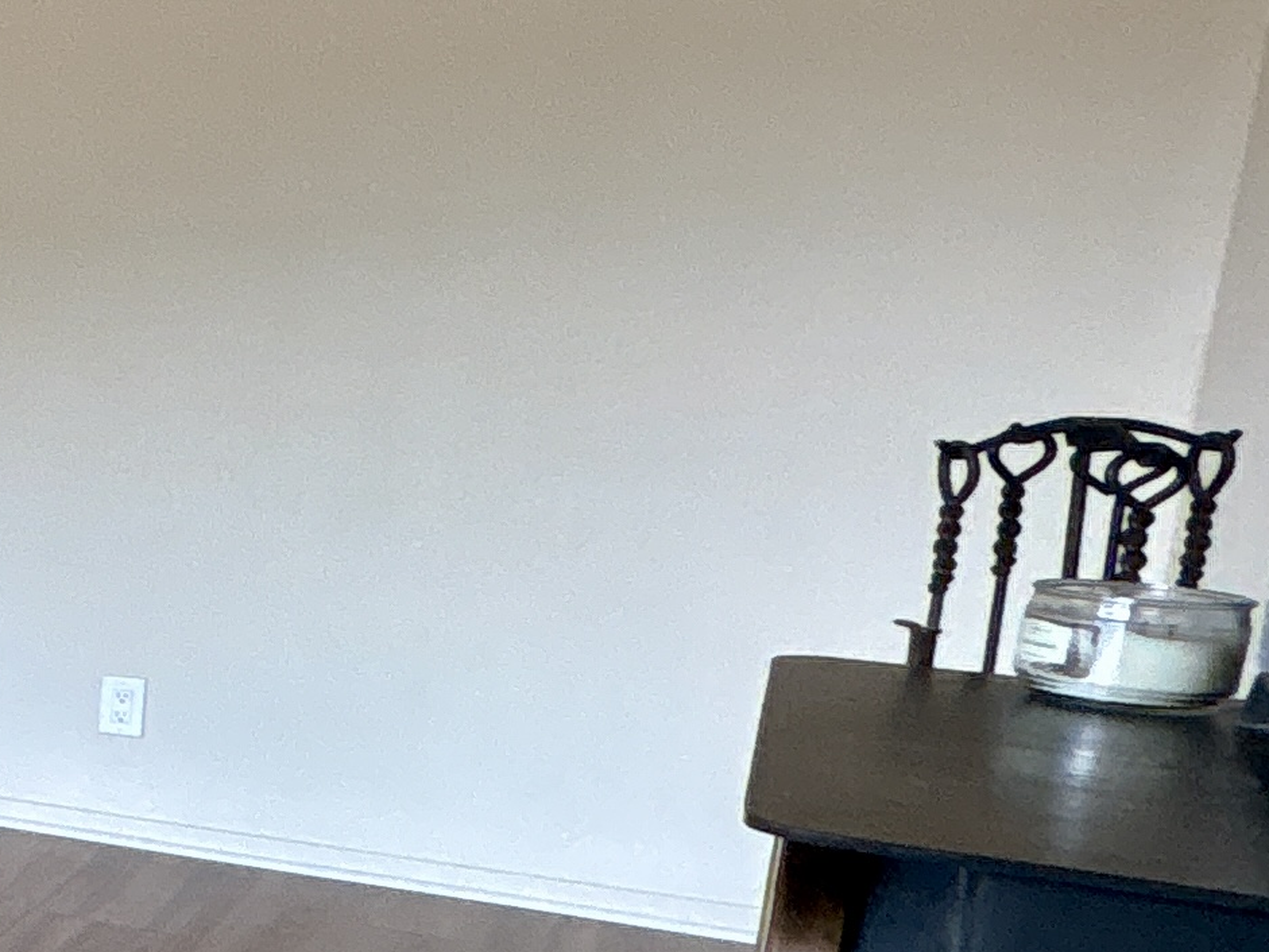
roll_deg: +1.2
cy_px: 615
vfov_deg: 24.3
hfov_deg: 18.2
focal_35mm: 60
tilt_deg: -9.2
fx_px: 2200
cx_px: -1380
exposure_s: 1/99
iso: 160
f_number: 2.2
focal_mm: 2.22
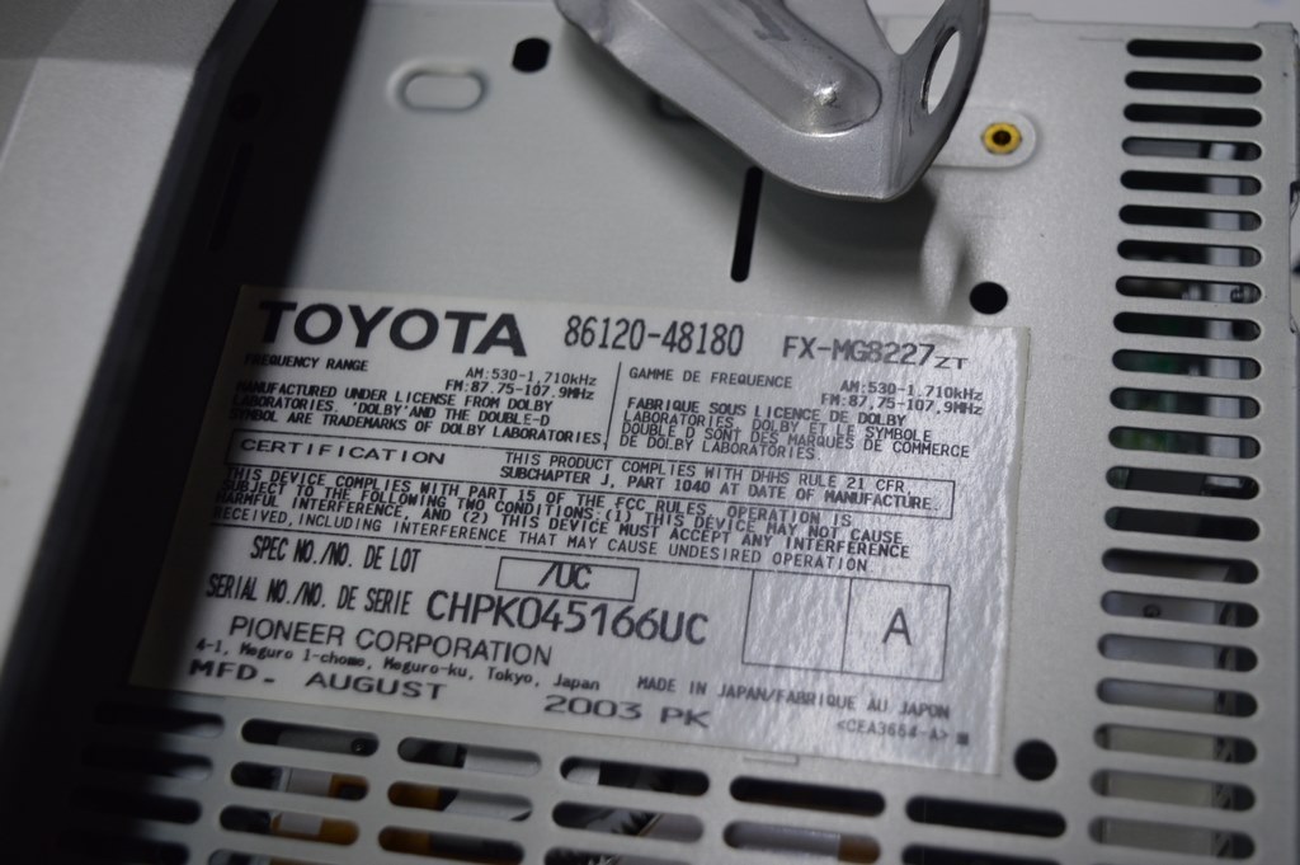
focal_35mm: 48
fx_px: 1732
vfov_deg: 28.0
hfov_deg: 41.1
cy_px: 432
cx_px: 650
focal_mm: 32
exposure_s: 1/80
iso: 400
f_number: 5
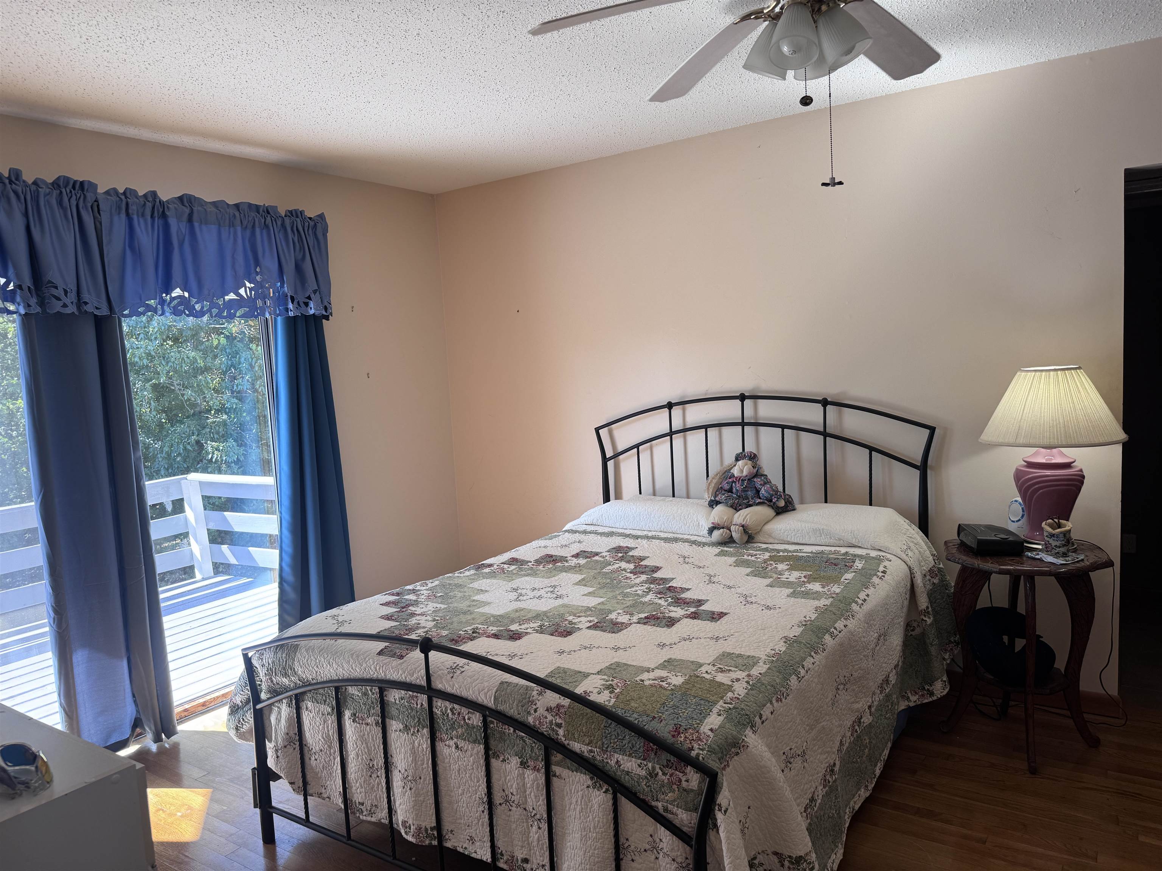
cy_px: 436
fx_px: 806
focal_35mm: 24
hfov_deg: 71.6
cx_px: 581
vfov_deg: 56.8
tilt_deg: -5.6
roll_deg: +3.3
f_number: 1.78
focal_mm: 6.76
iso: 64
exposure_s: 1/121
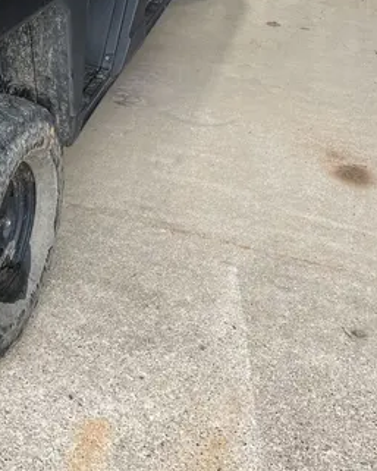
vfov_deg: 30.0
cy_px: -11
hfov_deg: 24.8
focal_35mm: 58
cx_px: -16
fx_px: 809
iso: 80
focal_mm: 4.2
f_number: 1.6
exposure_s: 1/121
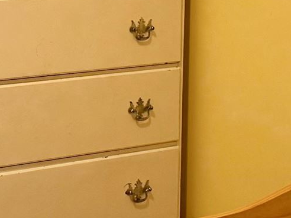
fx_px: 1261
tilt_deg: -4.5
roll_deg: -1.0
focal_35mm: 150
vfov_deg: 9.8
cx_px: -11
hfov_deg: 13.0
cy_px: -37
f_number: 1.78
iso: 125
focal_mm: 6.76
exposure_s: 1/60
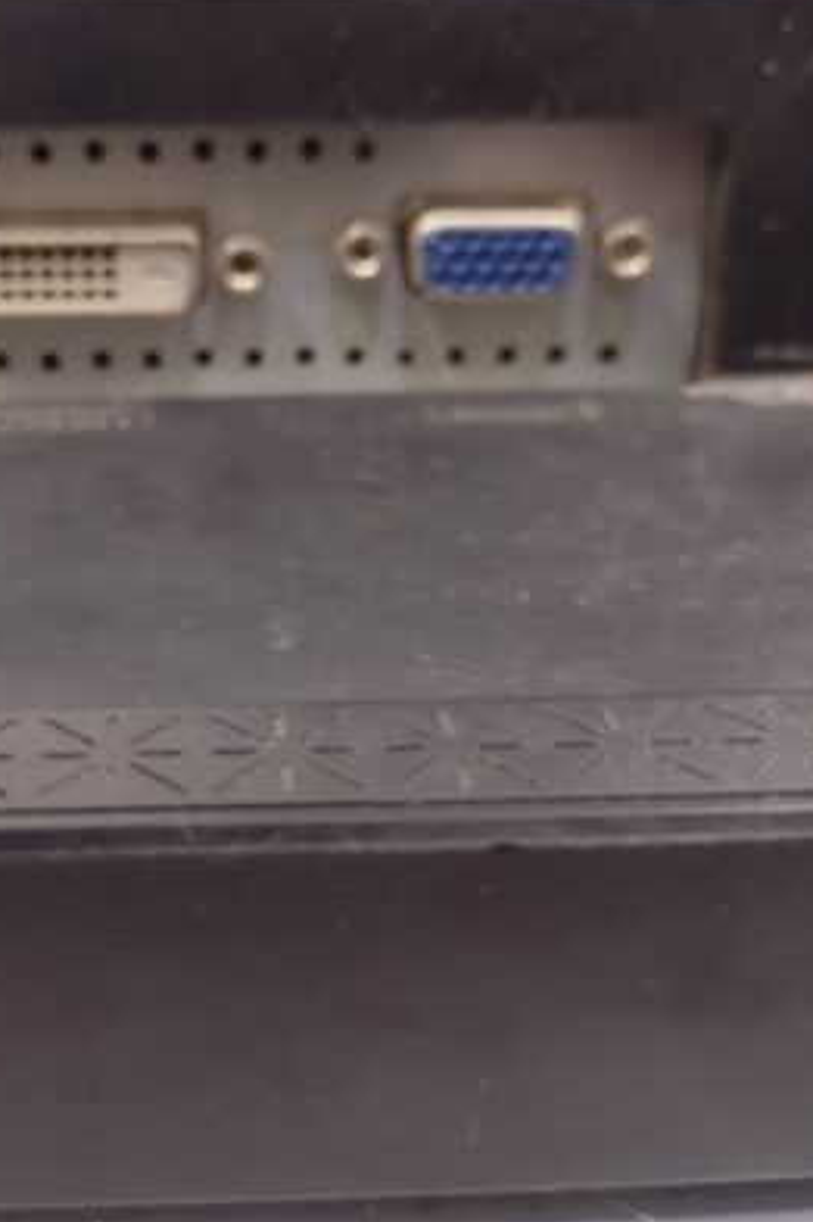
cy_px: 608
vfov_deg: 45.4
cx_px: 193
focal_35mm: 43
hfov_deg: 30.6
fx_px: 1458
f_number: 1.7
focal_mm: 4.71
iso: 409
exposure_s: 1/25
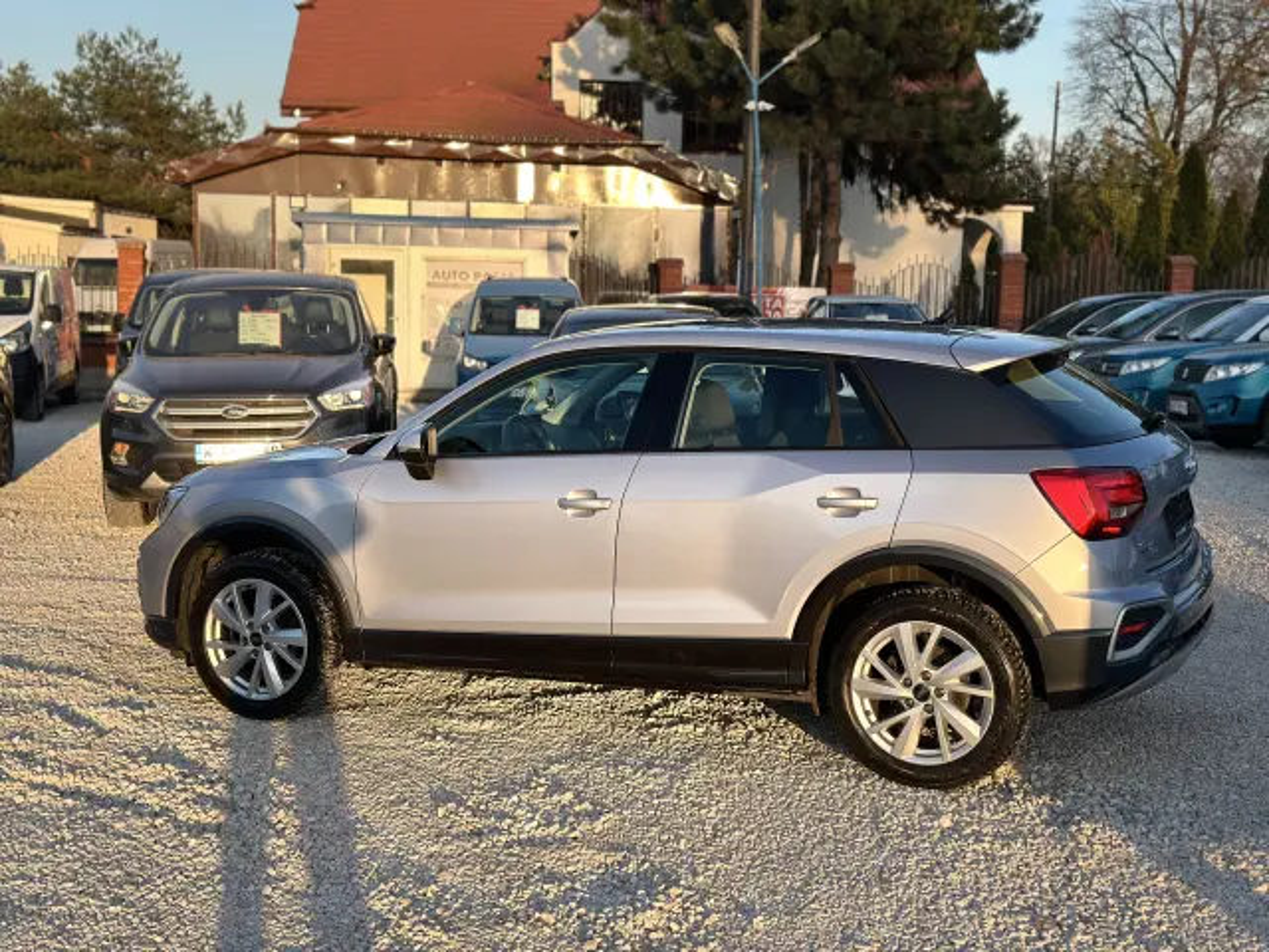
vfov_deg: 30.3
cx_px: 634
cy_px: 476
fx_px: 1760
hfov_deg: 39.7
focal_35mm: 48
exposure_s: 1/1305
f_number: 1.78
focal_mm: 6.86
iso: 80
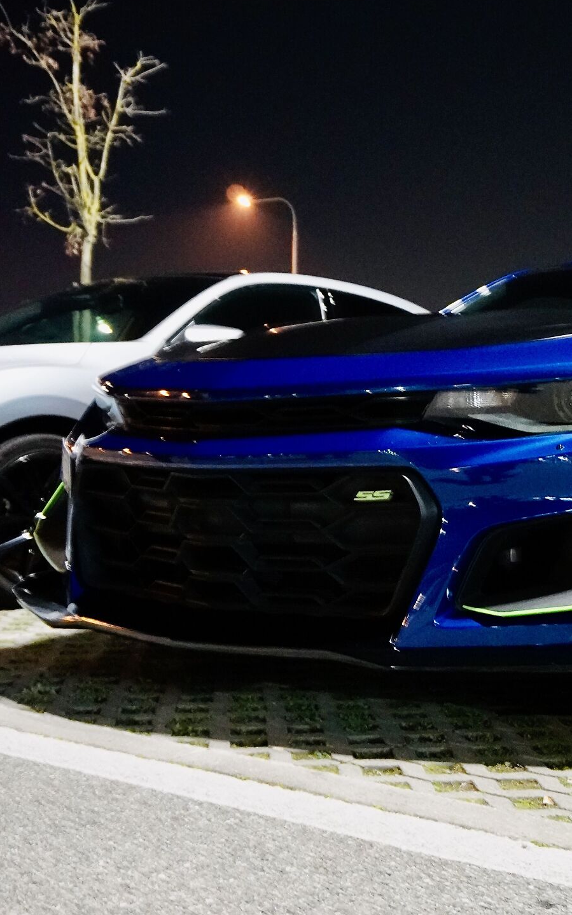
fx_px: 1272
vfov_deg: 39.6
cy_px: 459
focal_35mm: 51
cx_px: 507
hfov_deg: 24.6
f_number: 4
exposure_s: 1/13
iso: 6400
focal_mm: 20
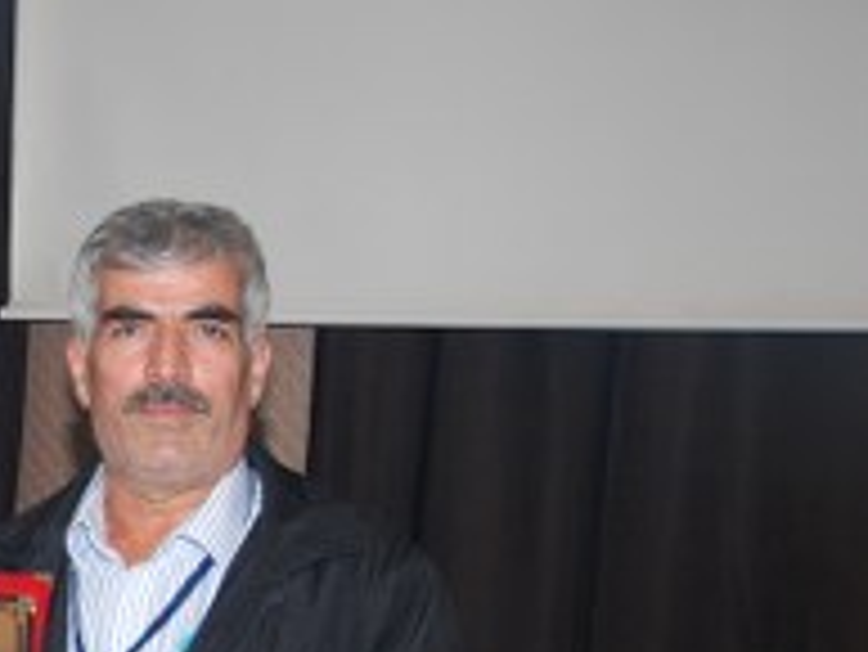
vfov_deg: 16.6
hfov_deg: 21.2
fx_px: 2208
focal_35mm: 88
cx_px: -67
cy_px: 558
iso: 200
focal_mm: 28
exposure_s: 1/60
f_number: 4
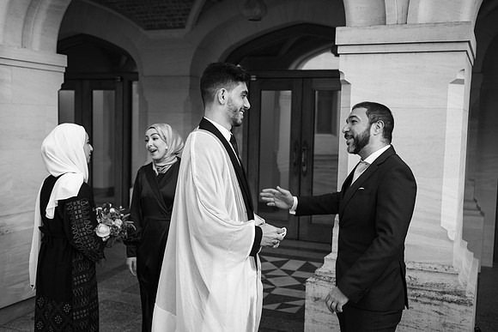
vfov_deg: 33.4
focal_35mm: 40
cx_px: 249
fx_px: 553
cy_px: 166
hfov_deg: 48.4
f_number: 3.5
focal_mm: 40
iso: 200
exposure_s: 1/500
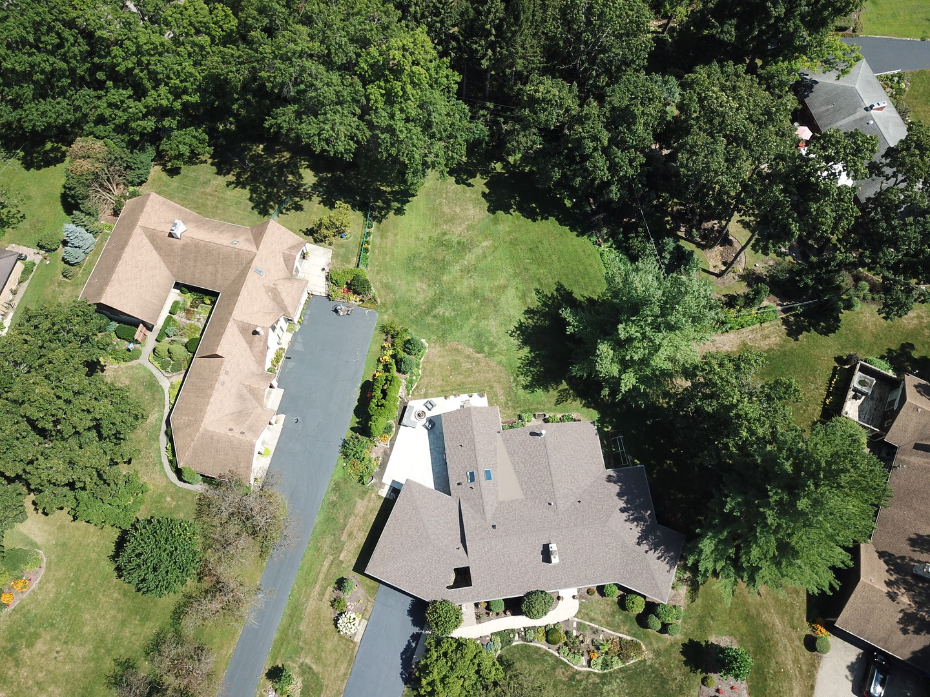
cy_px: 348
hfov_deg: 67.3
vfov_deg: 53.1
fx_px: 699
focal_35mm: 26
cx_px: 465
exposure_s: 1/800
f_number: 2.2
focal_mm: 4.73
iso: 100
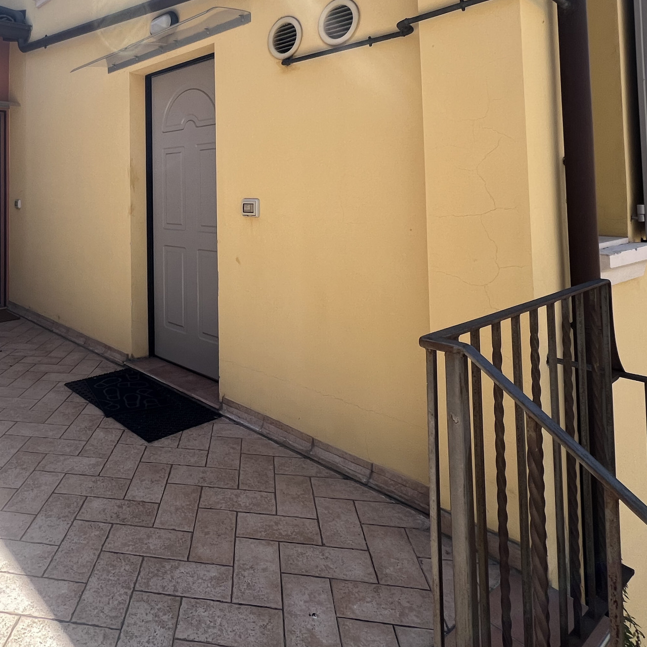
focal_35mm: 23
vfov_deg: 63.9
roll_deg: +0.0
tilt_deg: +1.0
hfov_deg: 63.5
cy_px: 175
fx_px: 486
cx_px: 166
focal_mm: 1.57
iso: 32
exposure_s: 1/467
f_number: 1.8
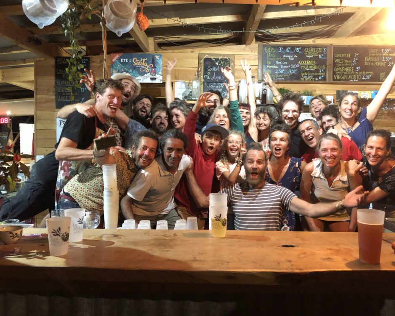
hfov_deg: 58.7
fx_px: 351
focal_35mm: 30
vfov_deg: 48.5
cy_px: 155
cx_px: 215
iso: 100
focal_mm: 3.99
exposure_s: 1/4
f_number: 1.8
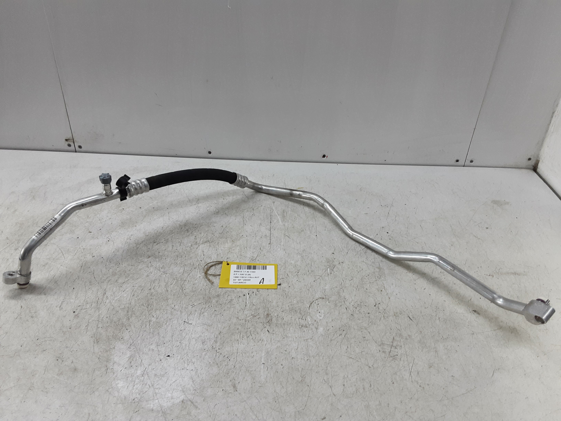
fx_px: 438
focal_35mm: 27
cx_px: 280
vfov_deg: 51.4
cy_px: 210
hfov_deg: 65.3
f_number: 1.9
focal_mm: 2.91
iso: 64
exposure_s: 1/50
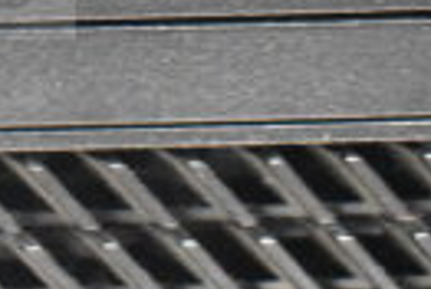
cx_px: -296
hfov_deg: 10.4
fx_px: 2260
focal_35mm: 188
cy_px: -222
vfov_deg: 7.1
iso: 8000
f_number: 4
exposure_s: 1/40
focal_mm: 27
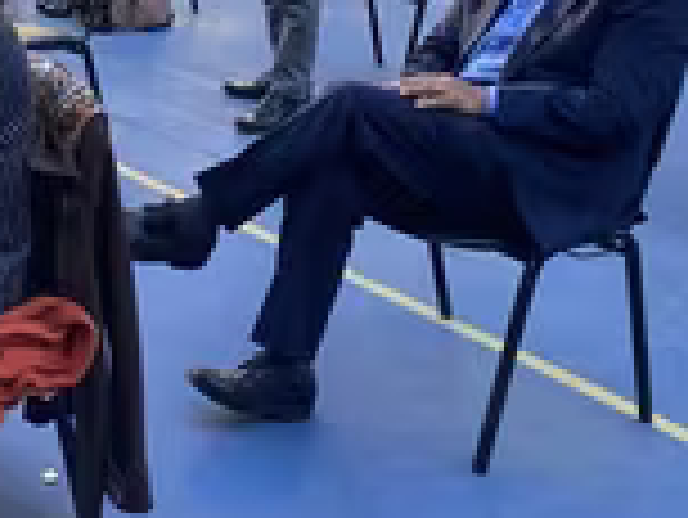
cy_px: -54
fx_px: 1353
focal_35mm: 68
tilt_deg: -11.2
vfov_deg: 20.6
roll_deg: -1.2
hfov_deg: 25.2
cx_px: -175
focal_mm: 4.25
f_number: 1.8
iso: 32
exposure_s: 1/190
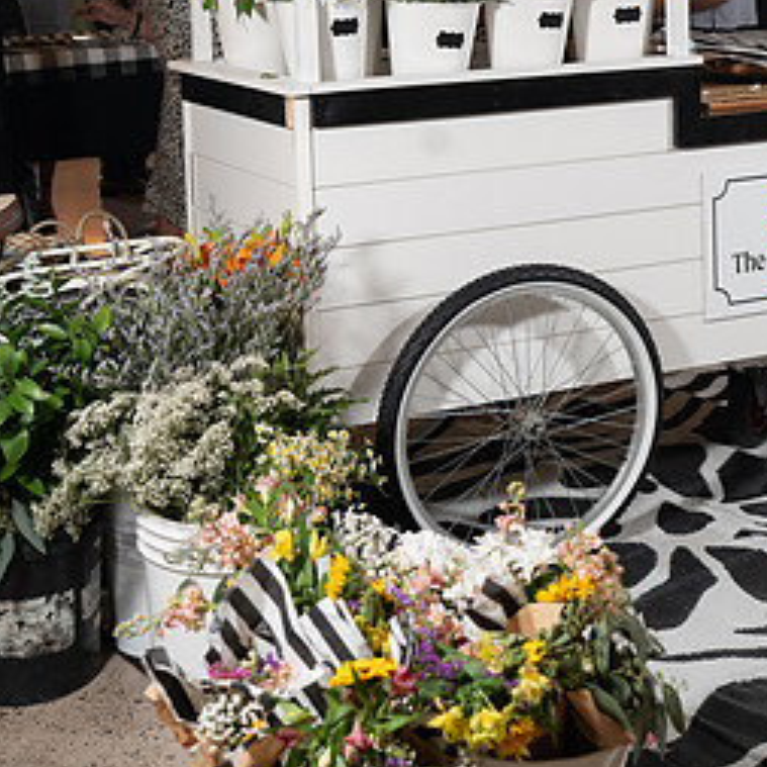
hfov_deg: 26.5
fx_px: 1629
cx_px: 440
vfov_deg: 26.2
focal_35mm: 65
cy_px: 206
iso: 1250
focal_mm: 43
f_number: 4
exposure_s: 1/125
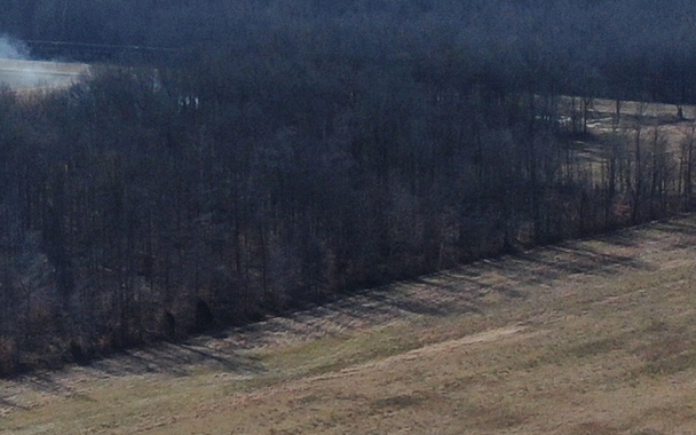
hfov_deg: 11.5
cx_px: 291
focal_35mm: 182
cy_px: 318
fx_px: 3452
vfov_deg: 7.2
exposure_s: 1/1250
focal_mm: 5.82
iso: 100
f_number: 3.2
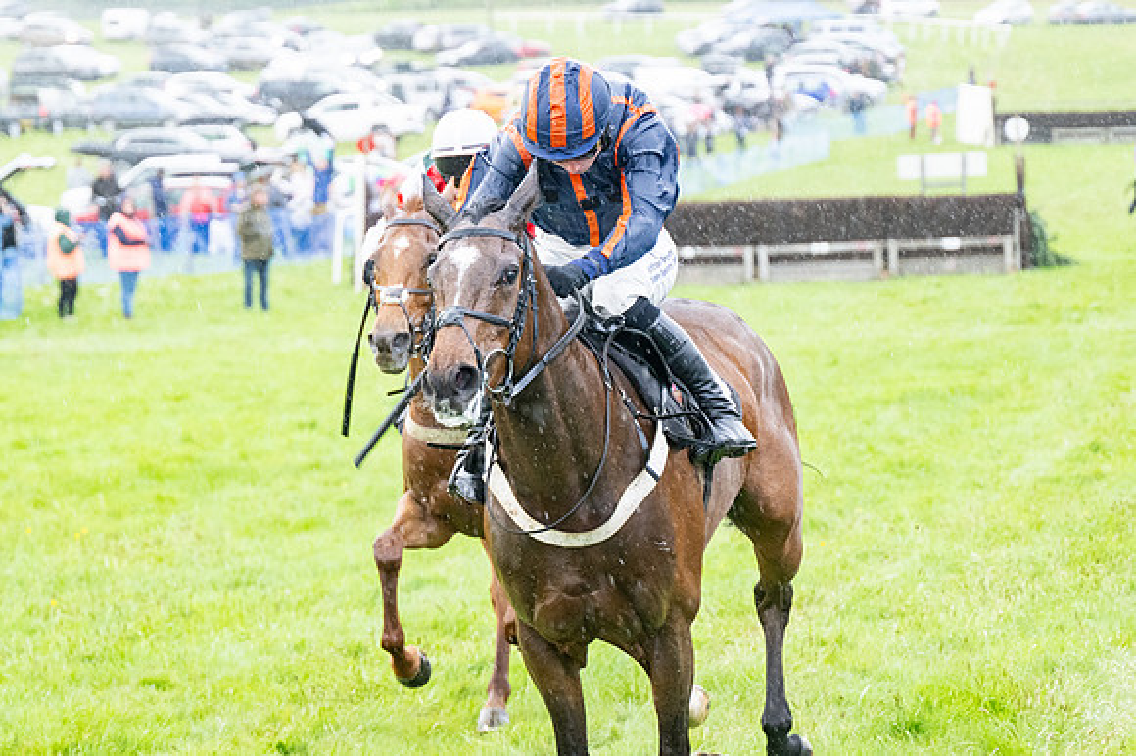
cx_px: 568
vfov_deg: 9.3
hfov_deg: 14.0
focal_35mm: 147
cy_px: 378
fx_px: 4636
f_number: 4
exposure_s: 1/500
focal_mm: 98
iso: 2000
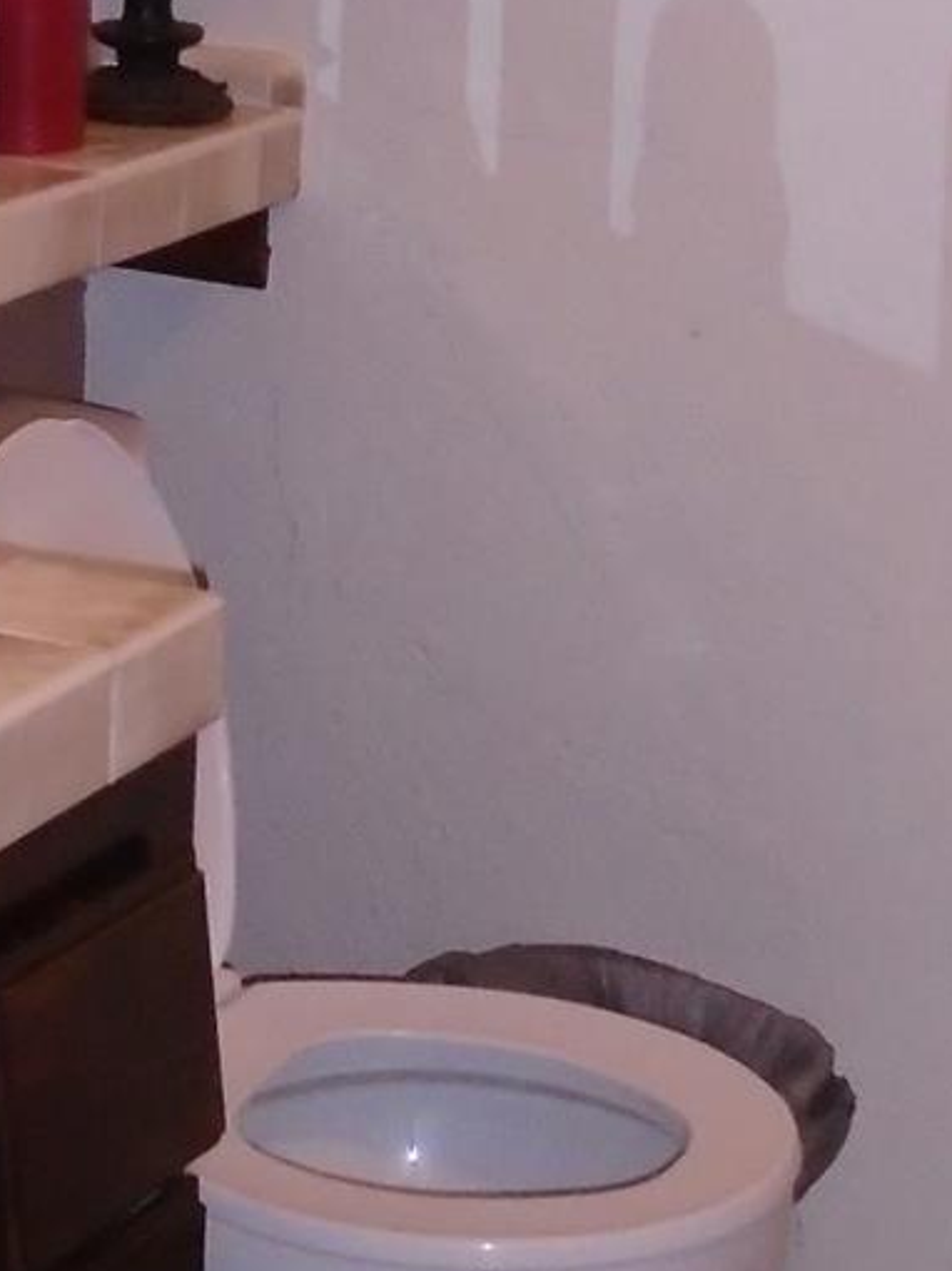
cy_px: 122
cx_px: 441
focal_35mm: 102
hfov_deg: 14.5
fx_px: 3743
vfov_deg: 18.9
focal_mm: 4.6
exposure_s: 1/30
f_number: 3.2
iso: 320
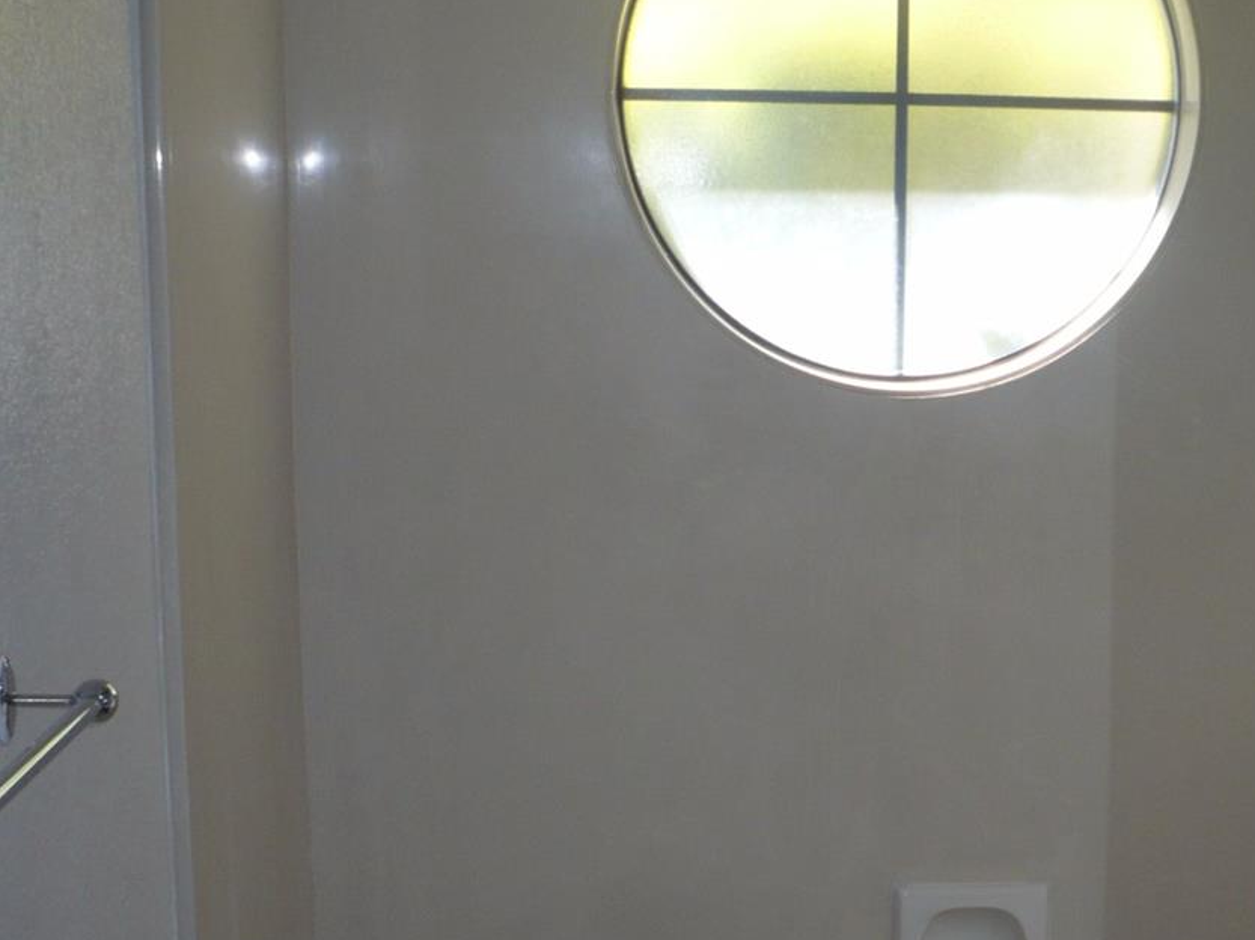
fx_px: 2283
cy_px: 622
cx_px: 936
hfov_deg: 30.2
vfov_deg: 23.2
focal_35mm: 63
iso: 100
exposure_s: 1/100
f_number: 2.8
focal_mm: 5.8
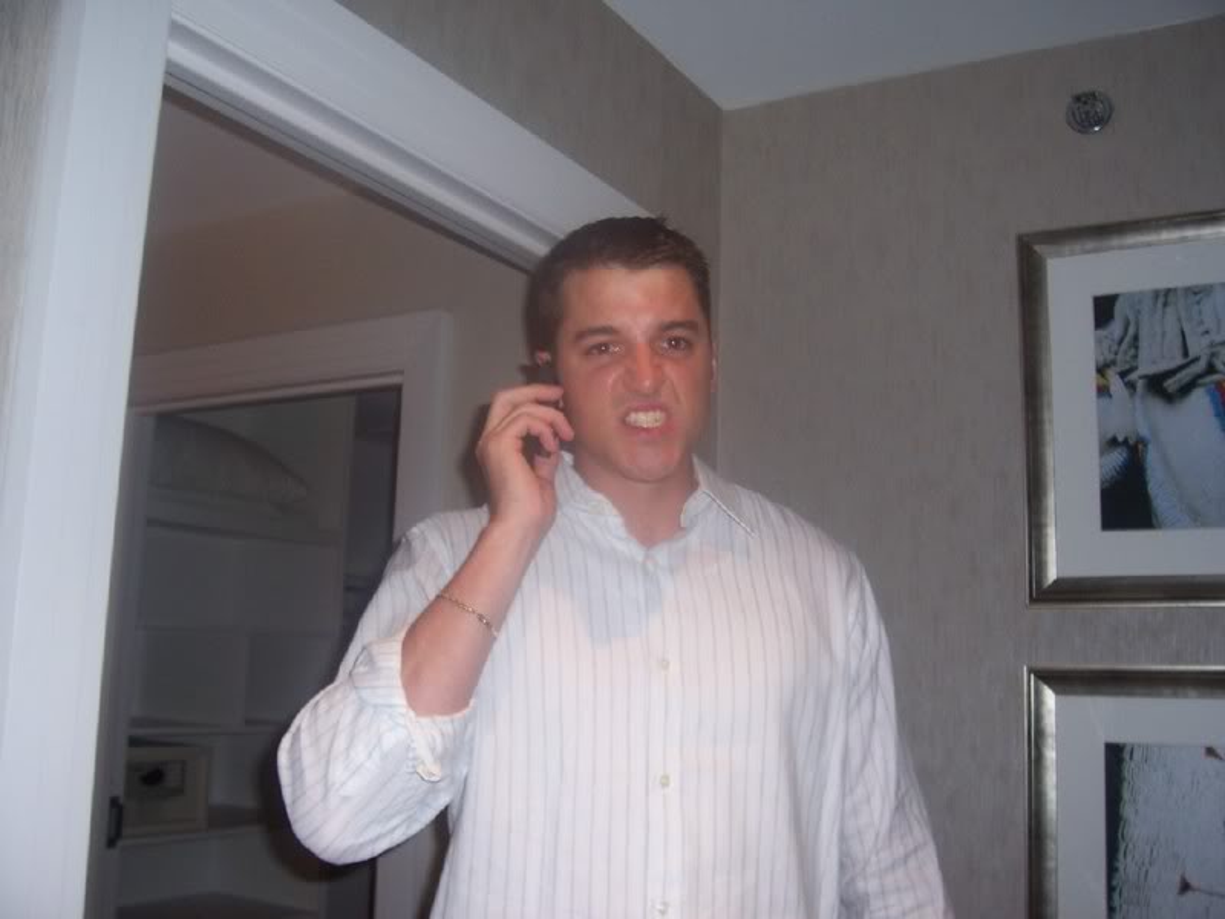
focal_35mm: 34
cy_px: 460
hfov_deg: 54.0
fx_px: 1203
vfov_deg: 41.8
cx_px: 612
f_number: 2.7
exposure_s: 1/60
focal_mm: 5.6
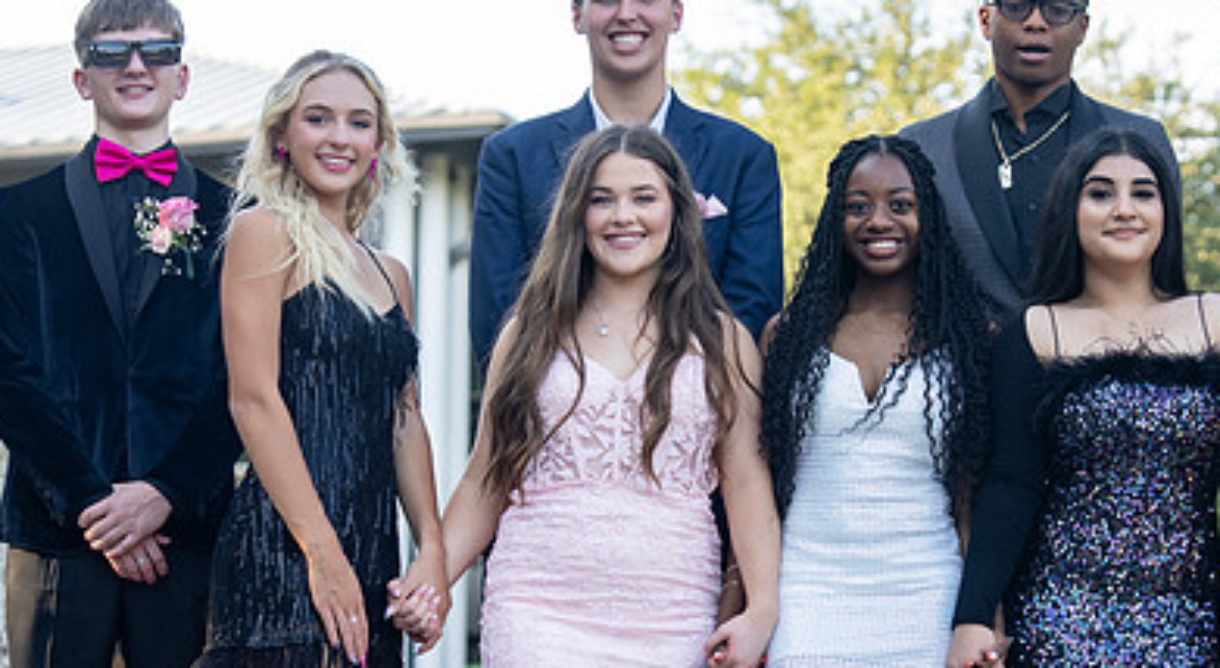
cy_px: 487
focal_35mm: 126
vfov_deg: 9.4
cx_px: 870
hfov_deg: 17.1
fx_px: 4050
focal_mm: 70
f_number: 3.5
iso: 320
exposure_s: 1/320
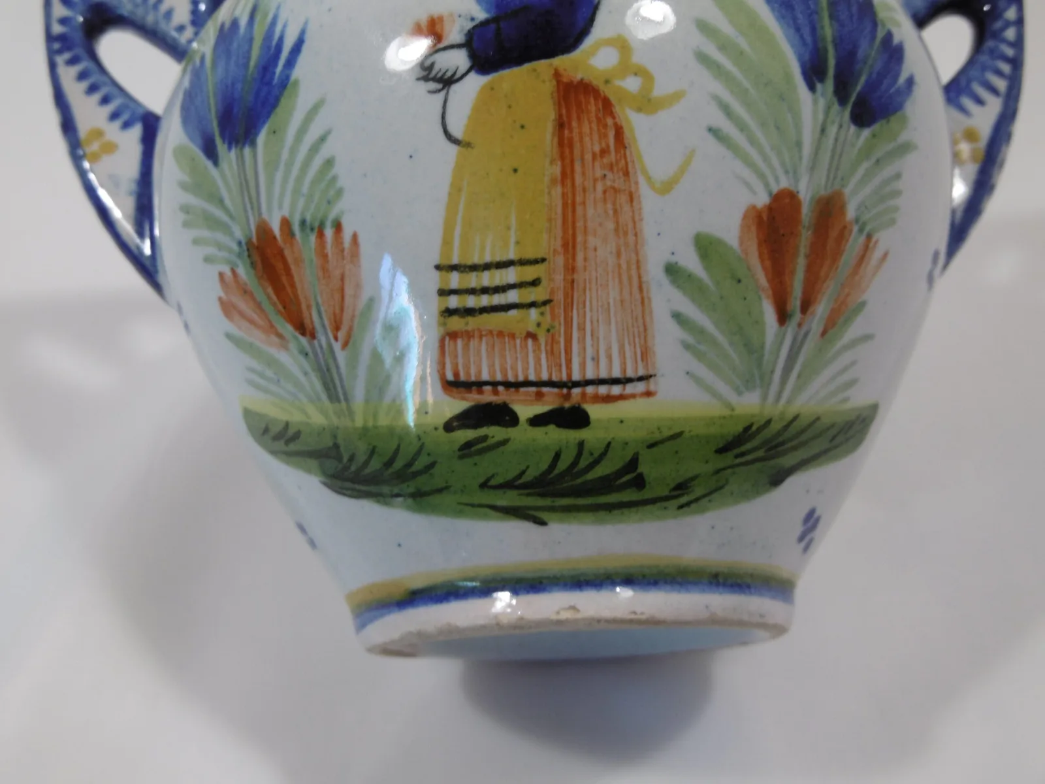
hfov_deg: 43.9
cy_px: 392
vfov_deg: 33.6
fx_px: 1298
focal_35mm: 43
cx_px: 522
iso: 100
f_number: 3.8
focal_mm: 7.7
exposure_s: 1/25
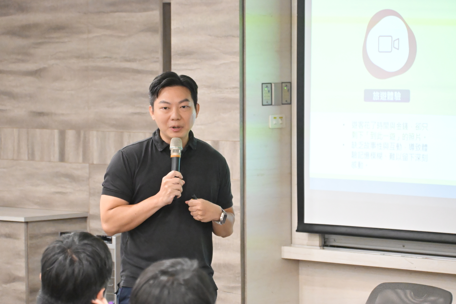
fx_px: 1912
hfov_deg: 13.6
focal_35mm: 151
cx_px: 216
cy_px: 159
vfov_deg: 9.1
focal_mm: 94
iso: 7200
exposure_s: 1/125
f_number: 5.6
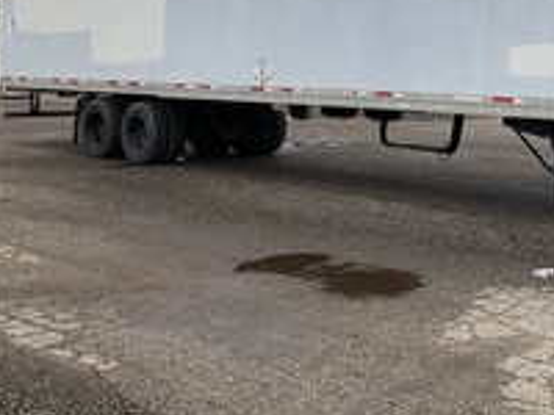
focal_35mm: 58
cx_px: 499
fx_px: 928
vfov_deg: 24.5
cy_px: 42
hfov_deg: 31.7
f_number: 1.8
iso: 25
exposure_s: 1/1984
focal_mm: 3
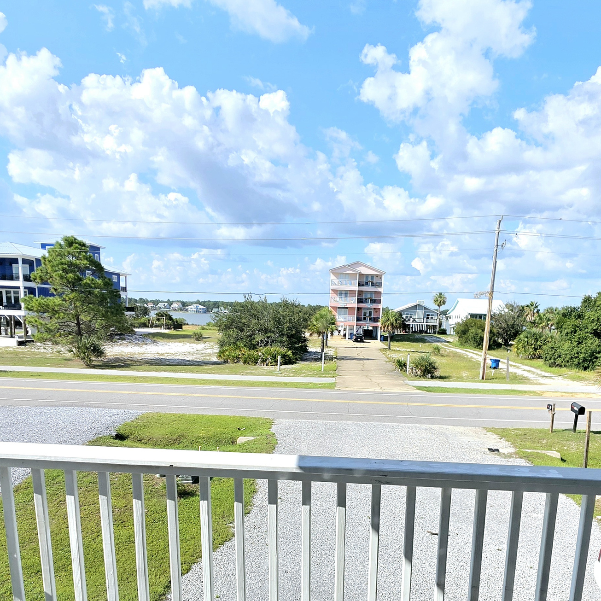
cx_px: 316
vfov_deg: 60.7
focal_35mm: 25
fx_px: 491
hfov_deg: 62.9
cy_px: 423
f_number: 1.9
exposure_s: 1/2000
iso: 32
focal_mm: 2.2
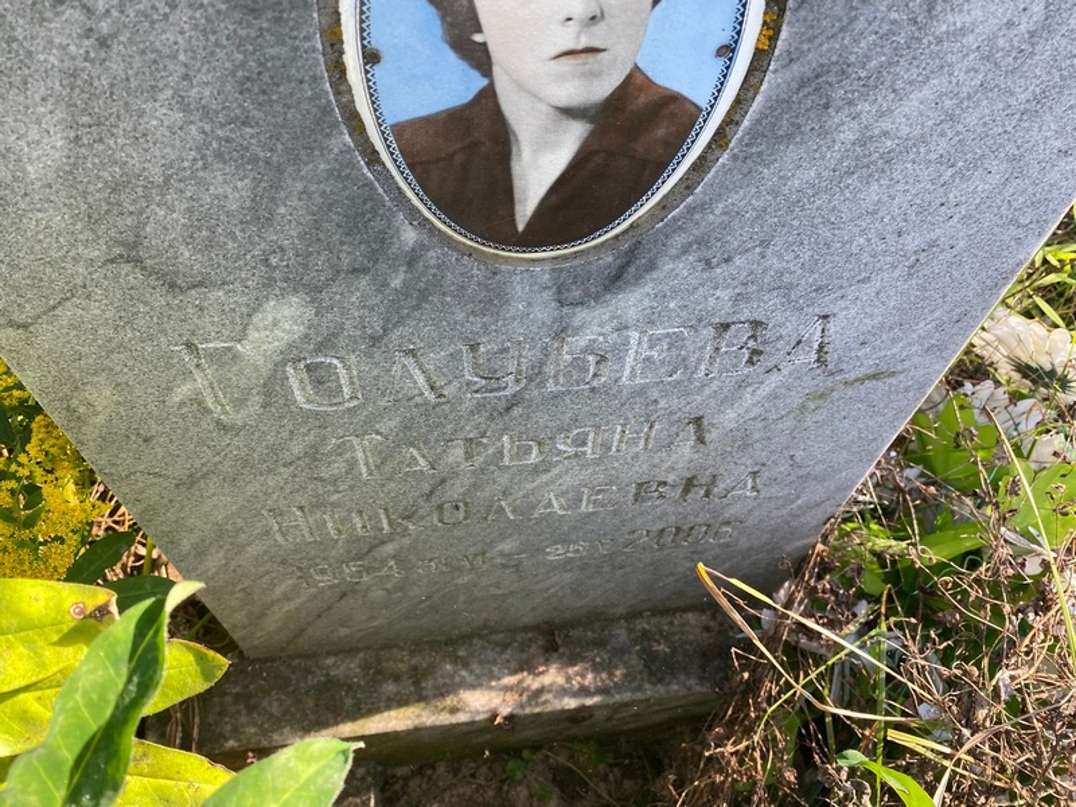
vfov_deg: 53.1
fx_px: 808
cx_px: 538
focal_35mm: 26
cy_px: 404
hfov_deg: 67.3
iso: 32
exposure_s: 1/275
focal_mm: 4.25
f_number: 1.8
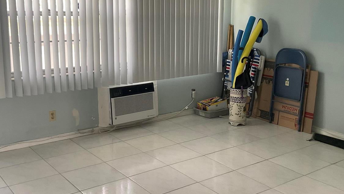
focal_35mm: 45
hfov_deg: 45.4
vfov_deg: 26.5
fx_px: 411
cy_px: 79
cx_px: 186
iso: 64
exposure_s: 1/60
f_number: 1.8
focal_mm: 3
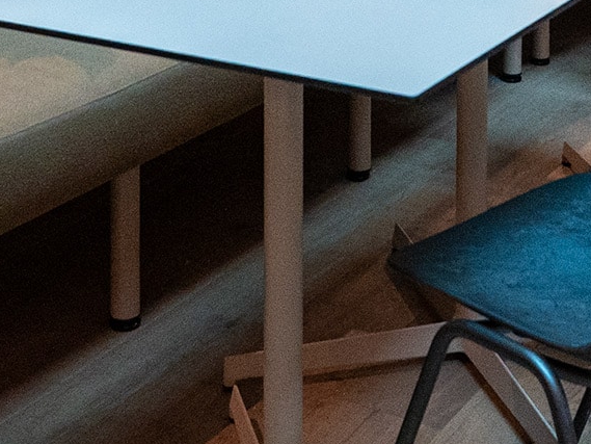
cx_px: 341
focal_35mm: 81
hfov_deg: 24.1
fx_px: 1383
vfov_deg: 16.5
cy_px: -234
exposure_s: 1/125
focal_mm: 16
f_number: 4
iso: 3200
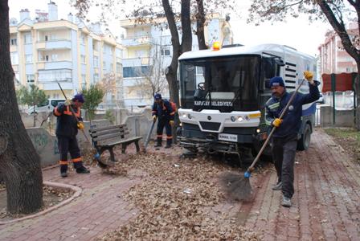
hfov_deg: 61.9
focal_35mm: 30
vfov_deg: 43.7
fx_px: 300
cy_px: 120
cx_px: 180
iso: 320
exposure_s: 1/100
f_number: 5
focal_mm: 20
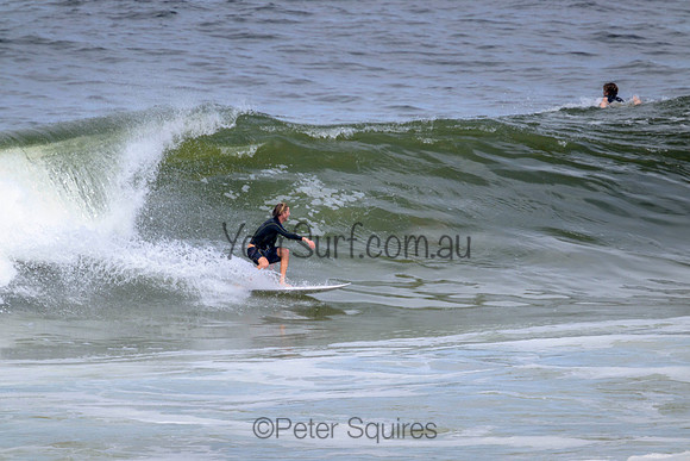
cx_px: 345
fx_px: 15336
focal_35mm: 800
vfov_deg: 1.7
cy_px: 230
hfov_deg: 2.6
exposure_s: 1/2000
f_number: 11
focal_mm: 800
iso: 900
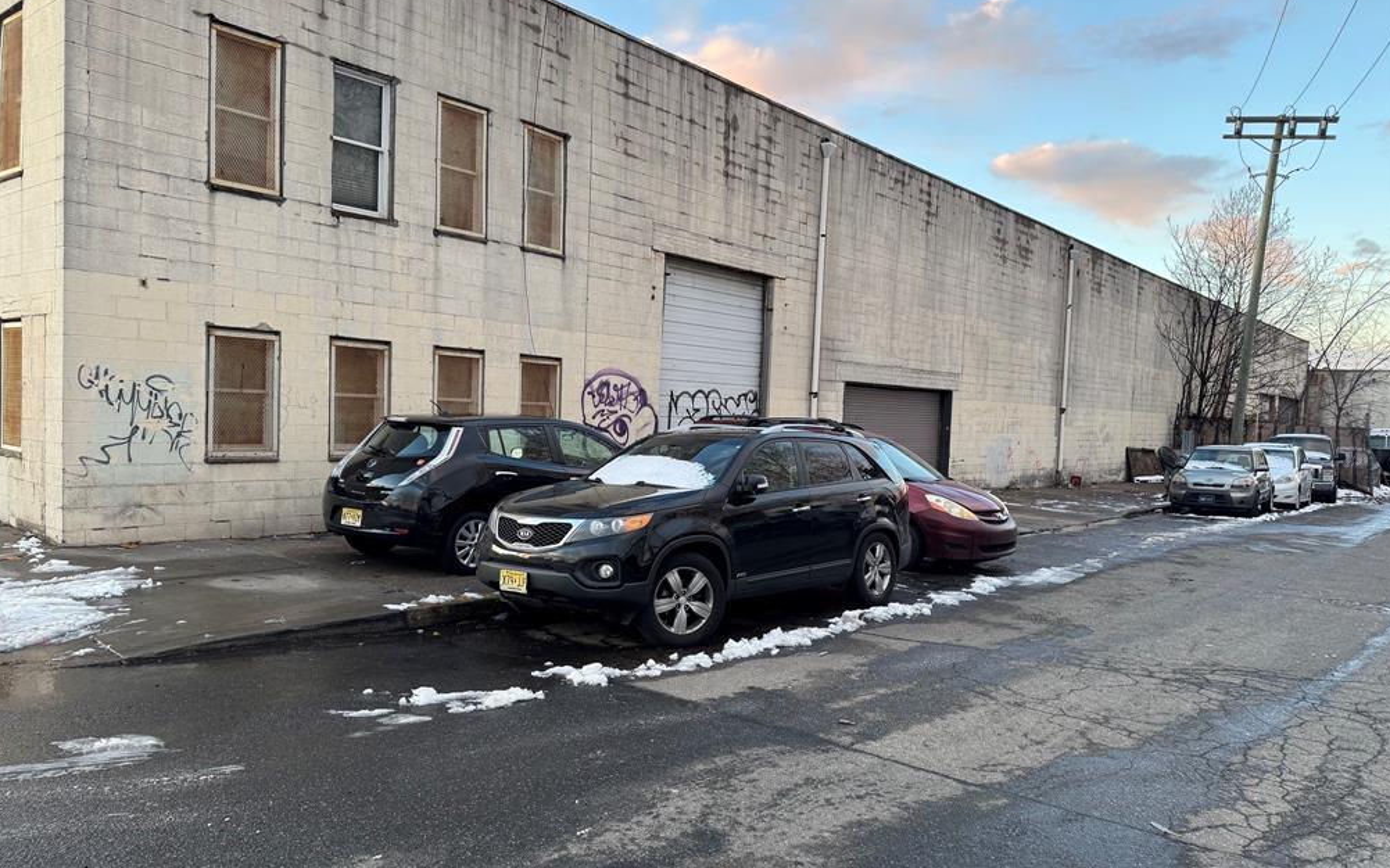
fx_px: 985
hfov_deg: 70.4
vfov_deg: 47.6
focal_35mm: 26
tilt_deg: -3.0
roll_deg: -1.6
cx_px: 687
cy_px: 446
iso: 125
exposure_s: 1/121
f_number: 1.78
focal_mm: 6.76
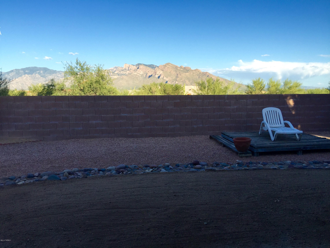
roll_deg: +0.0
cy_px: 124
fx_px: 276
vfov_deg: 48.2
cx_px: 165
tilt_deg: -5.0
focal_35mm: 29
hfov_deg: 61.7
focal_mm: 4.15
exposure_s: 1/920
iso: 32
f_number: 2.2
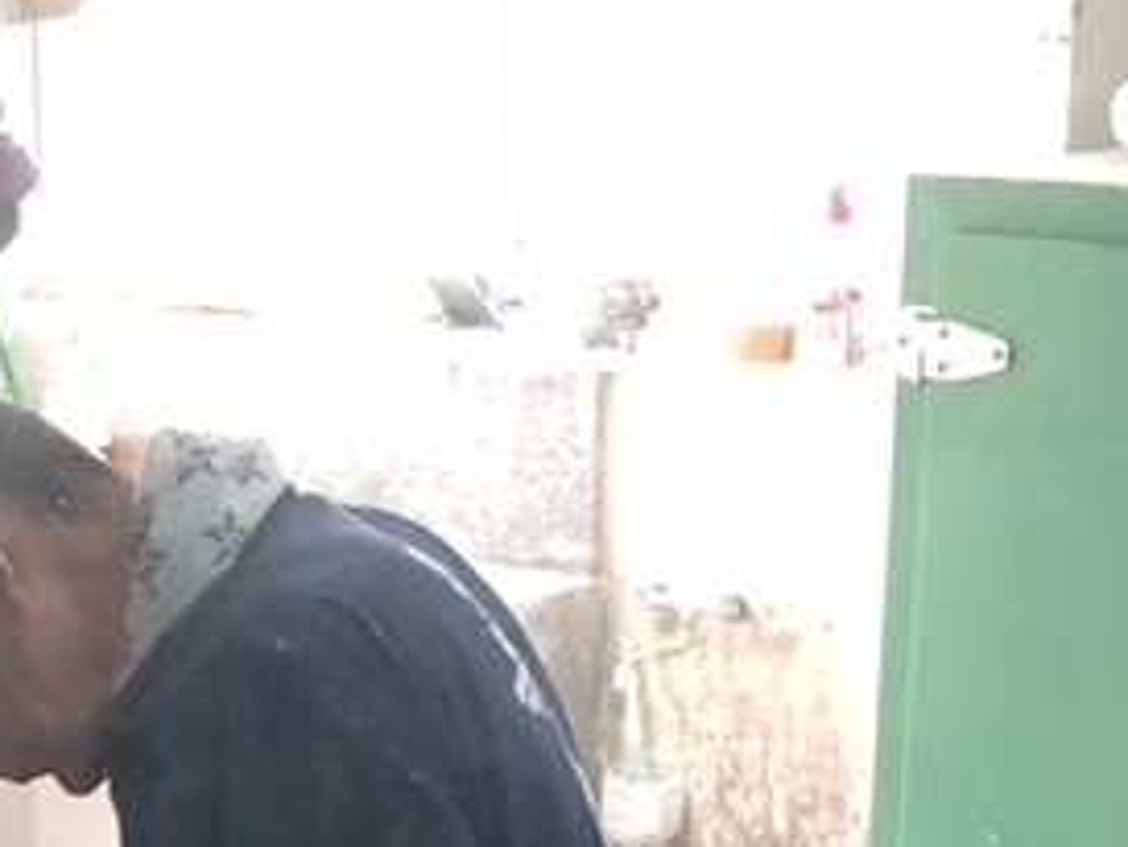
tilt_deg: -24.6
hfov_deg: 15.8
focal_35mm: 123
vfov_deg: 11.1
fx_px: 4010
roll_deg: +0.6
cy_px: 1603
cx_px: 145
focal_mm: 3.99
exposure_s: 1/24
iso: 40
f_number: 1.8
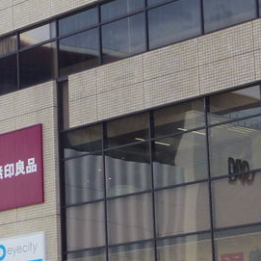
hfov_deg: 10.6
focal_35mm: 157
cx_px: -166
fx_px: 1339
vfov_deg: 11.1
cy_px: 168
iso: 250
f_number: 4
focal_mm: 8.5
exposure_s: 1/1250
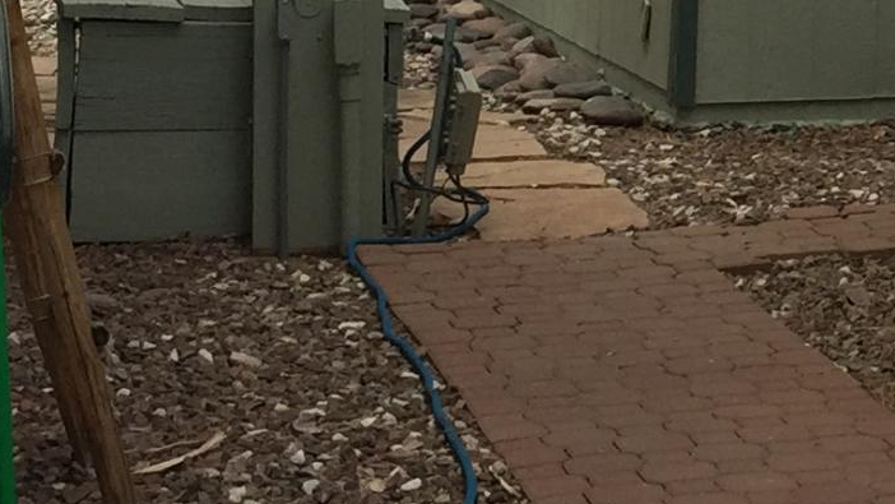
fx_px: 3204
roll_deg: -1.9
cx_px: 1314
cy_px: -249
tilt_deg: -0.2
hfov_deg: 14.8
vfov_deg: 8.8
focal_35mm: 135
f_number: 2.2
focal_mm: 4.15
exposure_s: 1/1721
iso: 32
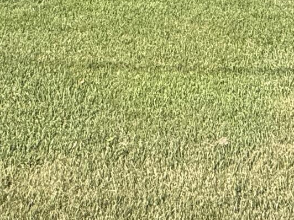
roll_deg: -0.1
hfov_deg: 23.4
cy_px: -242
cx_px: 312
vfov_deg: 14.7
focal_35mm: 79
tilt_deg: +6.8
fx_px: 671
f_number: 2.2
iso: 50
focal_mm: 2.22
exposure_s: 1/1698
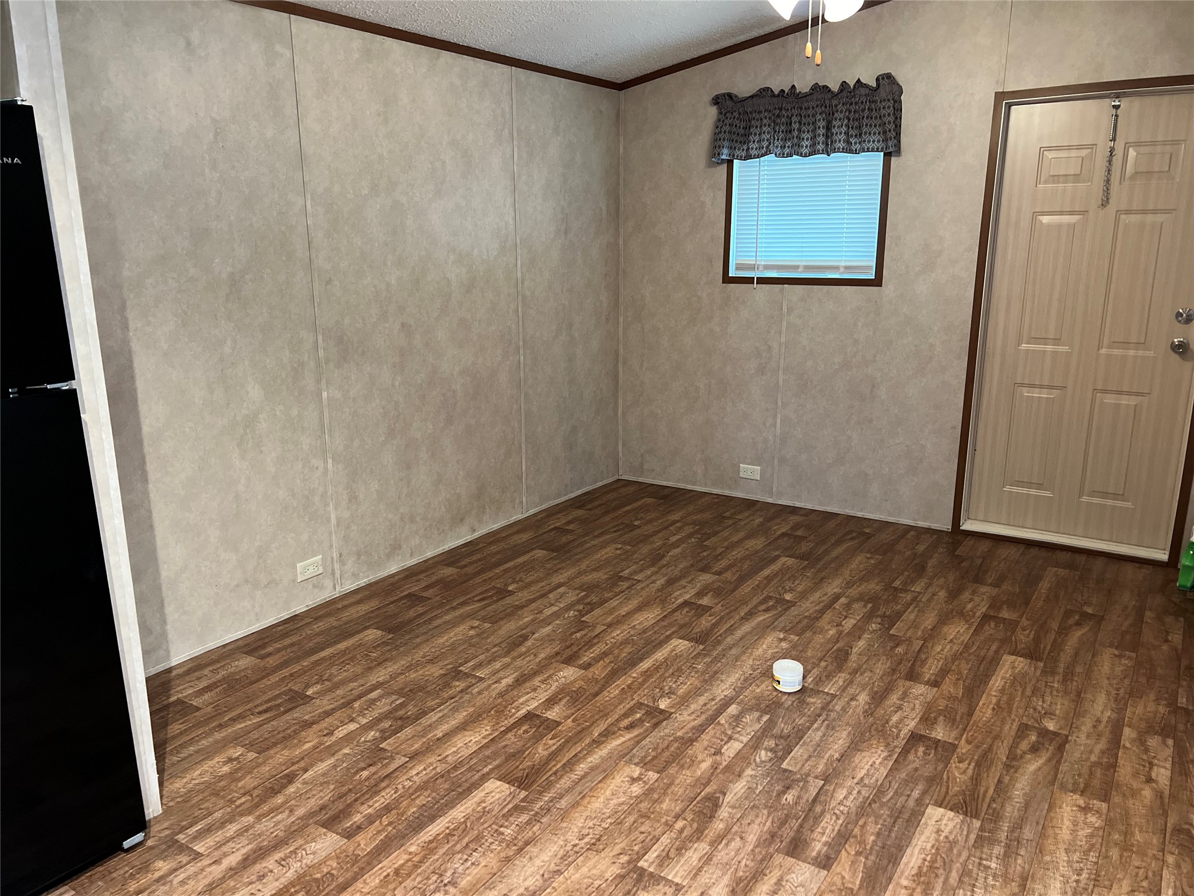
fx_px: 897
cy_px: 448
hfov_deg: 67.3
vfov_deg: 53.1
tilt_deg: -13.0
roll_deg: +0.9
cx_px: 597
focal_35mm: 26
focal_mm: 5.7
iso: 500
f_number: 1.5
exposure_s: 1/60
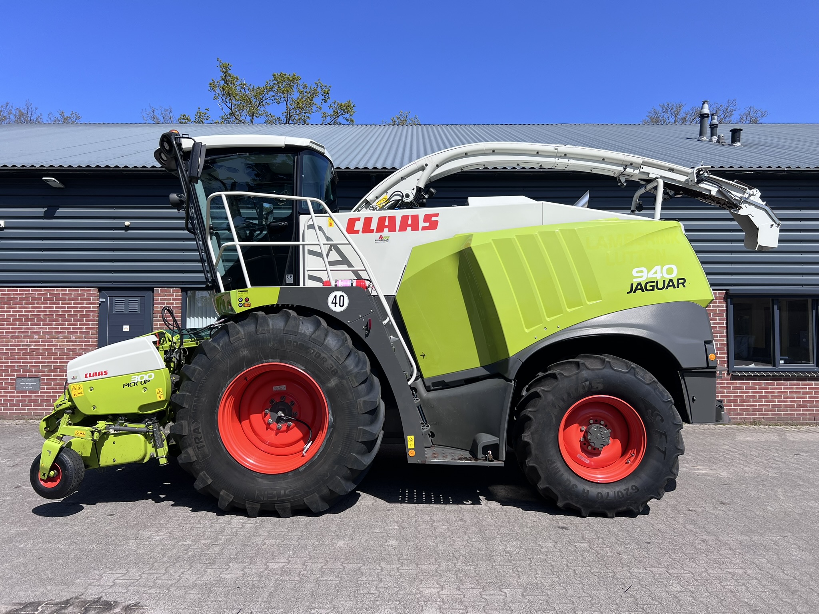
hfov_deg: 67.3
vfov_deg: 53.1
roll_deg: -1.2
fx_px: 615
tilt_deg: +2.4
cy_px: 307
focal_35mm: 26
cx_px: 410
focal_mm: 5.7
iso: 50
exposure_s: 1/4444
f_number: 1.5
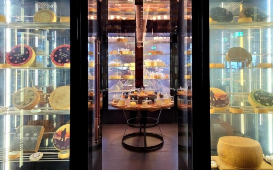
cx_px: 139
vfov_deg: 42.8
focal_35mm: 29
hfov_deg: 64.6
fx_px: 216
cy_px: 65
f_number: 1.8
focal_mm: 5.4
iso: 320
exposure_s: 1/50
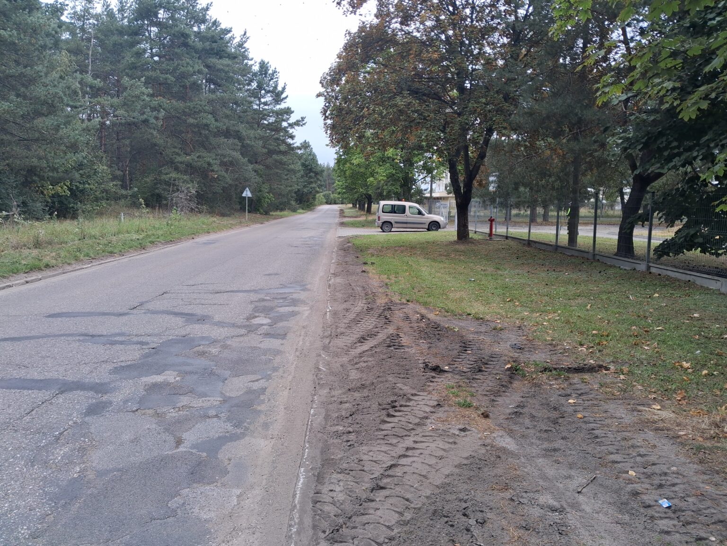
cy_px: 273
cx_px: 364
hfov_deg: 65.3
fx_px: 567
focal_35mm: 27
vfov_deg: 51.4
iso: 20
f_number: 1.8
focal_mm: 4
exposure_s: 1/188
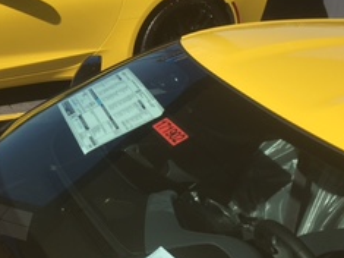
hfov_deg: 23.8
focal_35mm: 79
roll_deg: -0.6
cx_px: 15
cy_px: 89
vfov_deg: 18.6
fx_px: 785
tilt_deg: -21.7
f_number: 2.2
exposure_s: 1/1923
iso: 25
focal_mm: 4.15
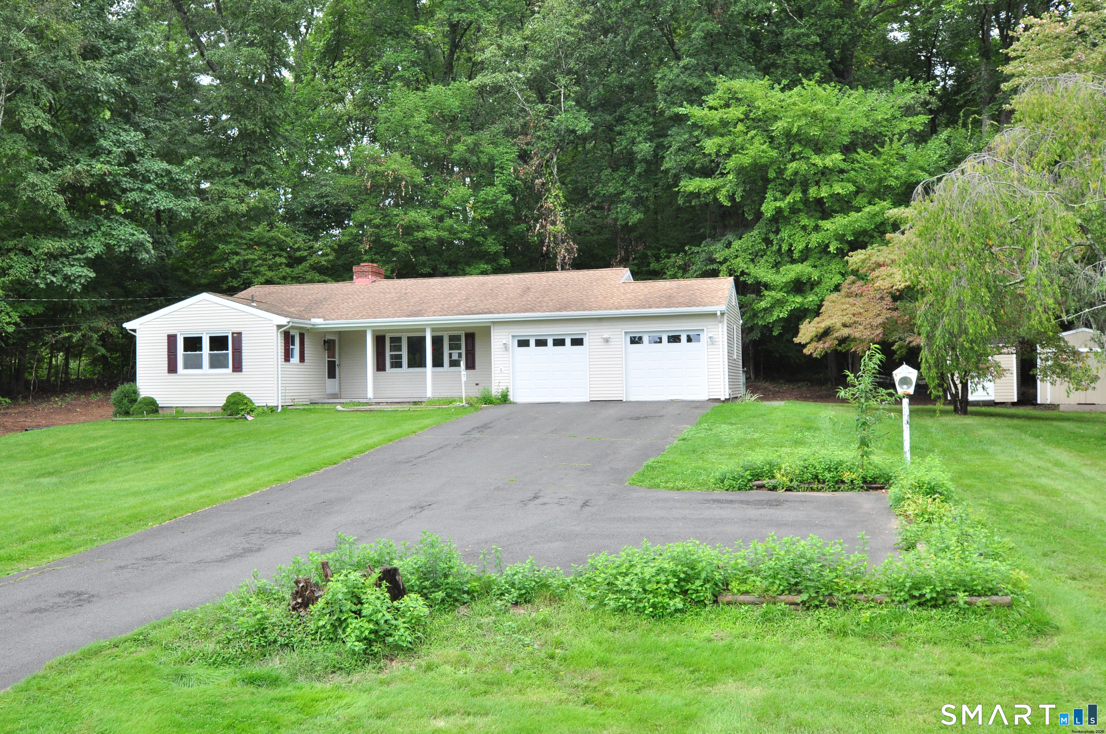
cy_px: 367
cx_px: 553
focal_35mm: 30
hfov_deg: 62.0
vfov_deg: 43.5
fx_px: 921
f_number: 8
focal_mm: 20
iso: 800
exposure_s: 1/400
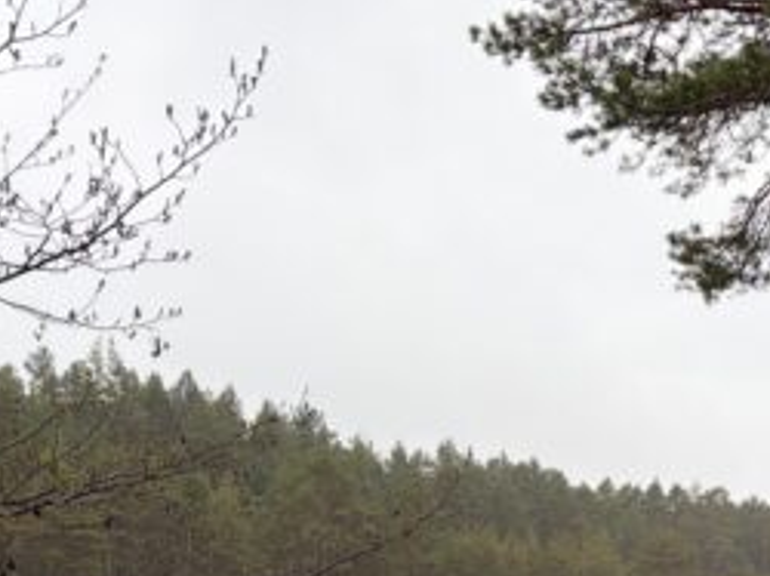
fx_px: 1778
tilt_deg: -3.5
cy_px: 712
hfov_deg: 24.2
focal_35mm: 80
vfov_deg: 17.5
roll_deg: -1.8
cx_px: 582
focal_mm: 5.96
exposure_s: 1/561
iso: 50
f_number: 1.6
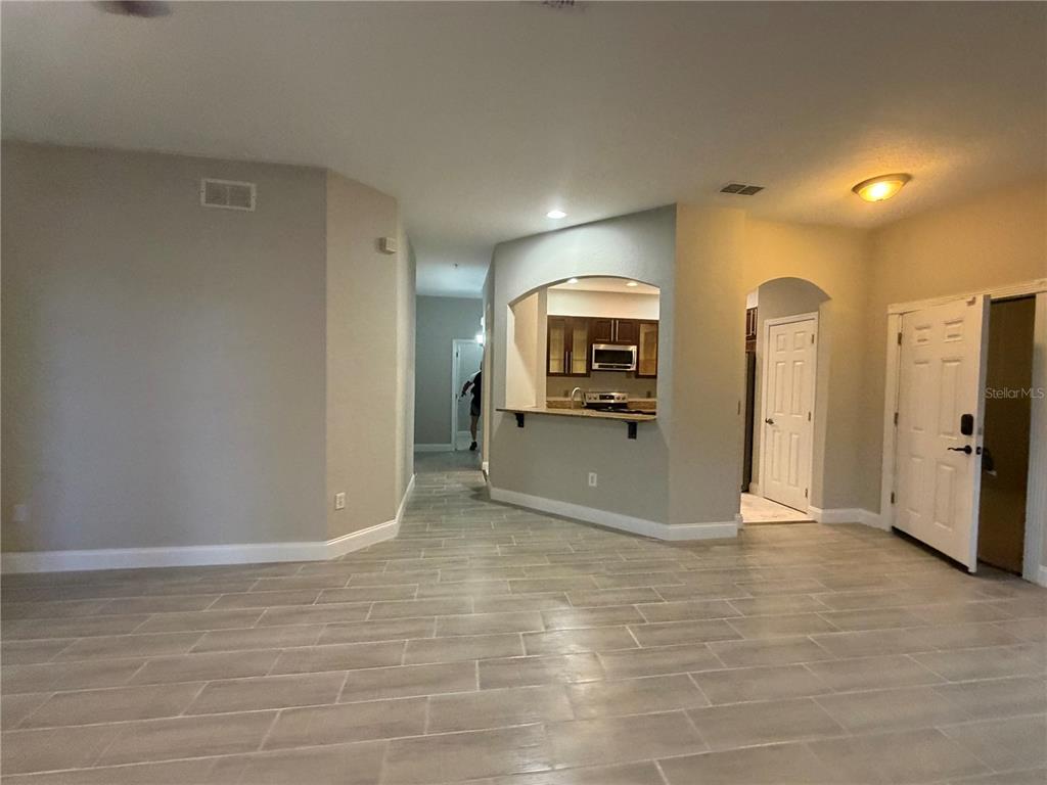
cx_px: 524
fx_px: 423
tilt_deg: -7.8
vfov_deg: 85.7
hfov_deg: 102.1
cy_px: 392
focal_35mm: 14
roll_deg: -0.4
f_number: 2.2
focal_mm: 2.22
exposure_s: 1/60
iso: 500
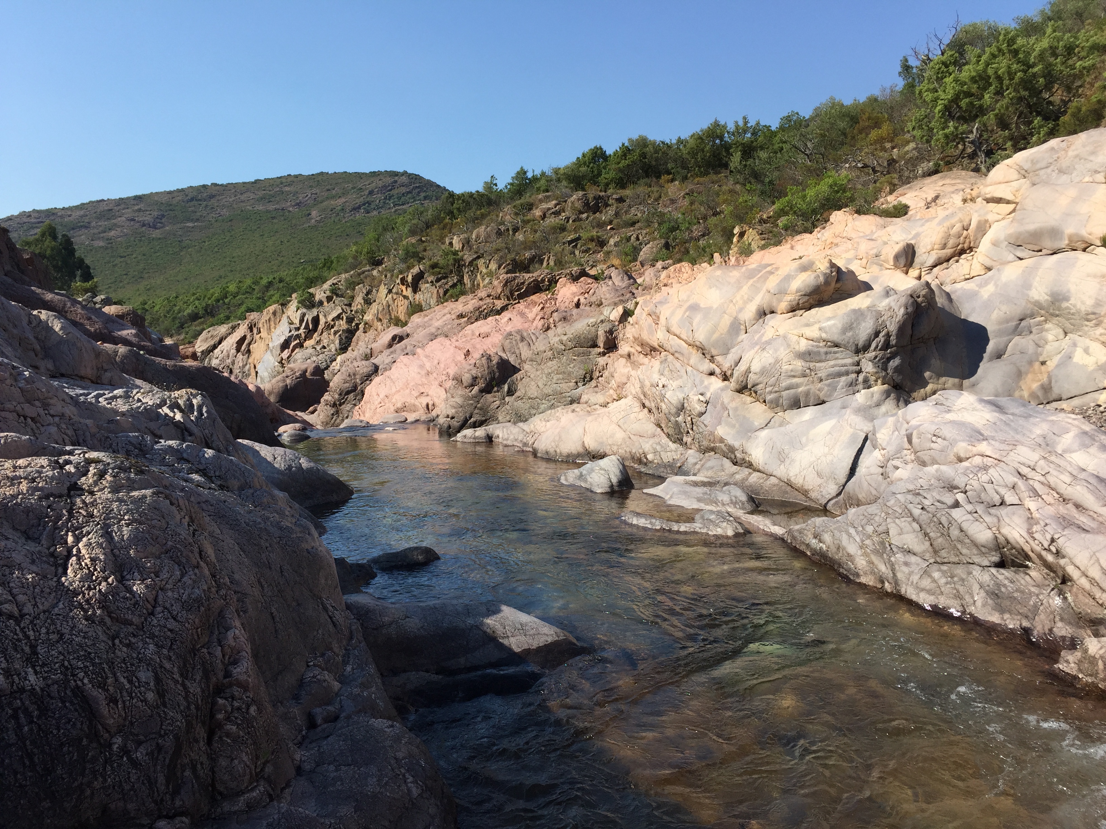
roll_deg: +0.1
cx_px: 553
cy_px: 414
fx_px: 927
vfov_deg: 48.2
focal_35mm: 29
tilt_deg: -4.0
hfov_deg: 61.7
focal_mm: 4.15
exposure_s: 1/1647
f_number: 2.2
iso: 32
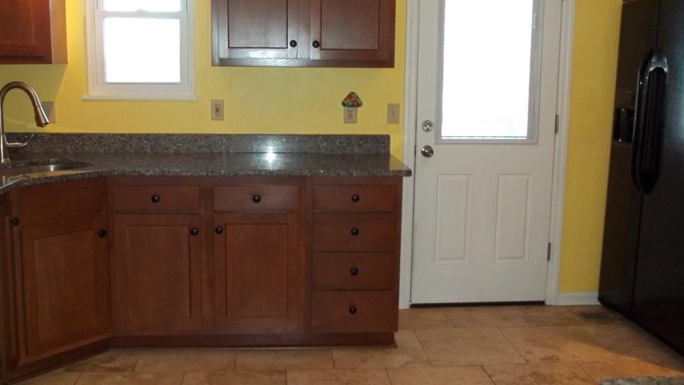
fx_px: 671
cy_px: 170
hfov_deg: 54.0
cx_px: 337
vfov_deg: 32.0
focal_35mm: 37
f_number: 3.3
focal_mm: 5.9
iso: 160
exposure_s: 1/30
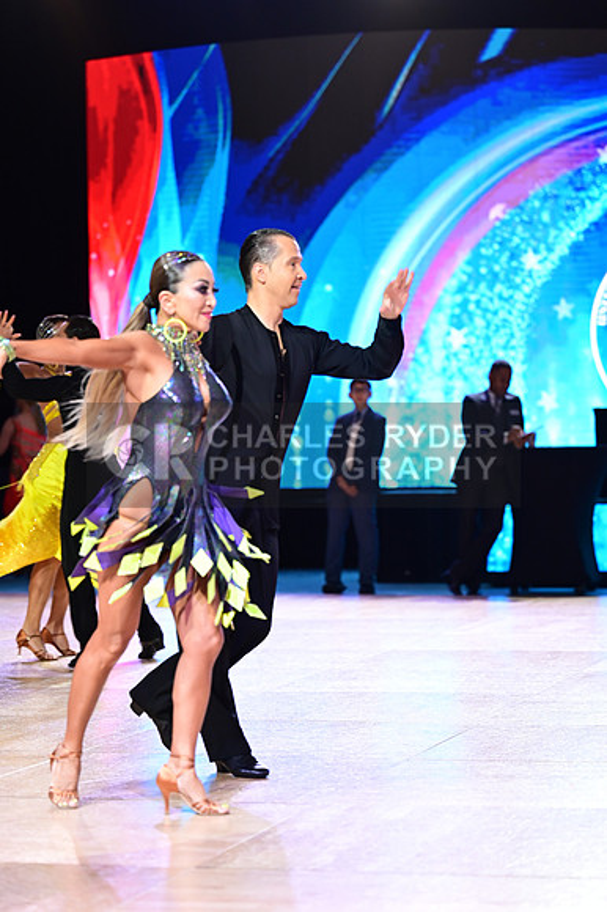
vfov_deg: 20.0
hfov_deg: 13.4
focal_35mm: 102
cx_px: 304
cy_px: 456
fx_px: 2583
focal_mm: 102
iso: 1250
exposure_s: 1/320
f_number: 2.8
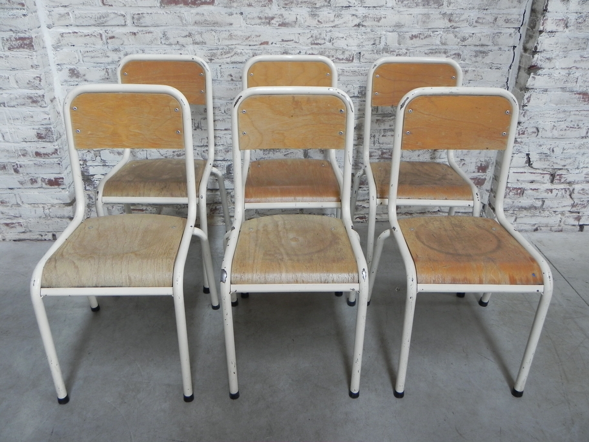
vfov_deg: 48.2
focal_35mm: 29
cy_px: 221
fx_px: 493
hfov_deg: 61.7
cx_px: 294
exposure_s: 1/30
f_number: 2.8
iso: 212
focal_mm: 5.2
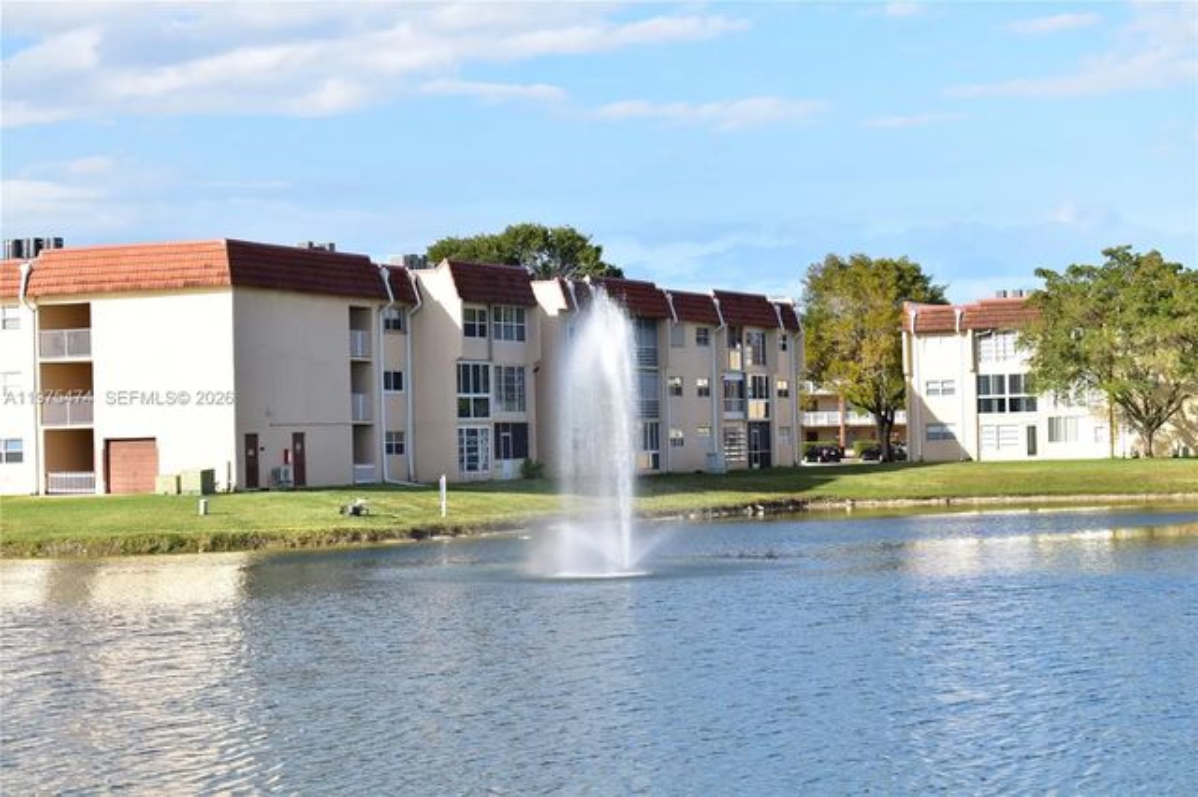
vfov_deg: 16.5
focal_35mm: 82
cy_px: 398
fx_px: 2744
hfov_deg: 24.6
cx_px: 599
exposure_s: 1/200
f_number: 7.1
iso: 100
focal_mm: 55
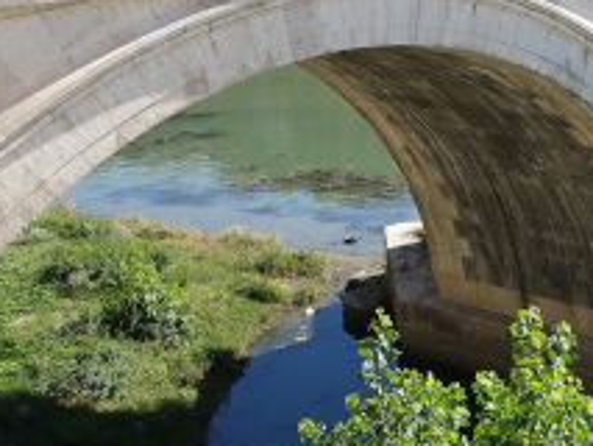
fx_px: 1268
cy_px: 53
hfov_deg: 21.8
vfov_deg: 19.6
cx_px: 894
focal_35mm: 74
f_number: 5.6
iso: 125
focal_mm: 8.8
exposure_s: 1/250
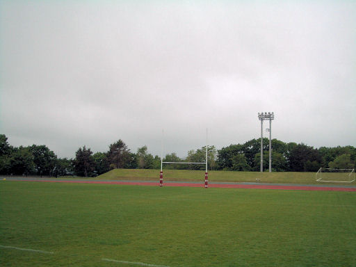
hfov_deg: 45.8
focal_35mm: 41
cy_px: 134
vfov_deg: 35.1
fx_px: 422
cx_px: 178
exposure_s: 1/400
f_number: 2.8
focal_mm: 6.8
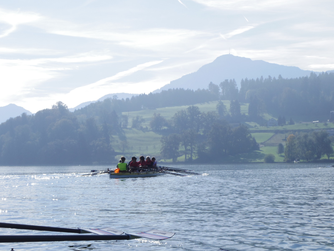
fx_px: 791
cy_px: 126
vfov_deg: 18.0
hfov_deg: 23.8
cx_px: 167
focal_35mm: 82
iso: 125
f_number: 5
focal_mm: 14.7
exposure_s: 1/1250
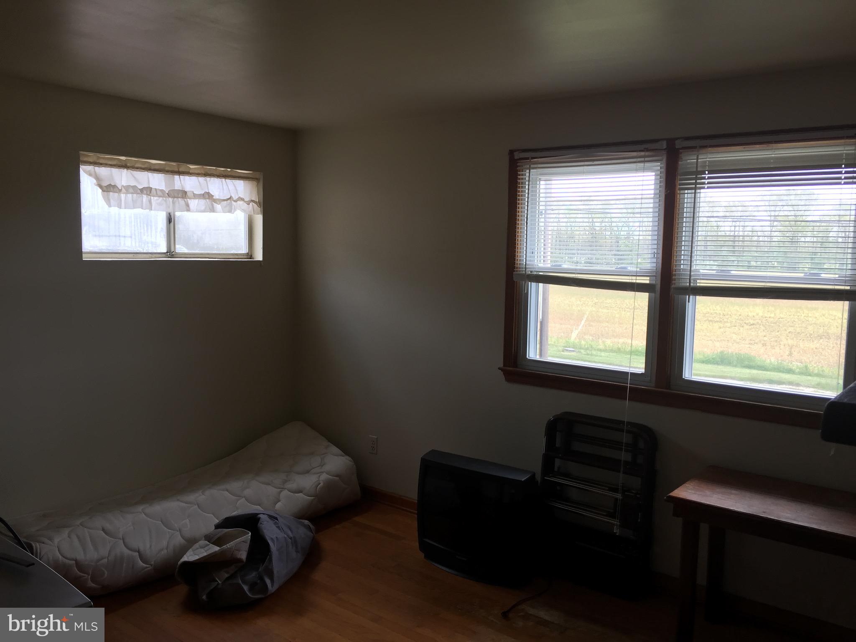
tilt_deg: -5.1
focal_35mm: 29
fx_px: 717
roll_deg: -1.8
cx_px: 428
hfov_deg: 61.7
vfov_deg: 48.2
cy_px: 321
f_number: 2.2
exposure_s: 1/120
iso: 40
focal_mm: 4.15
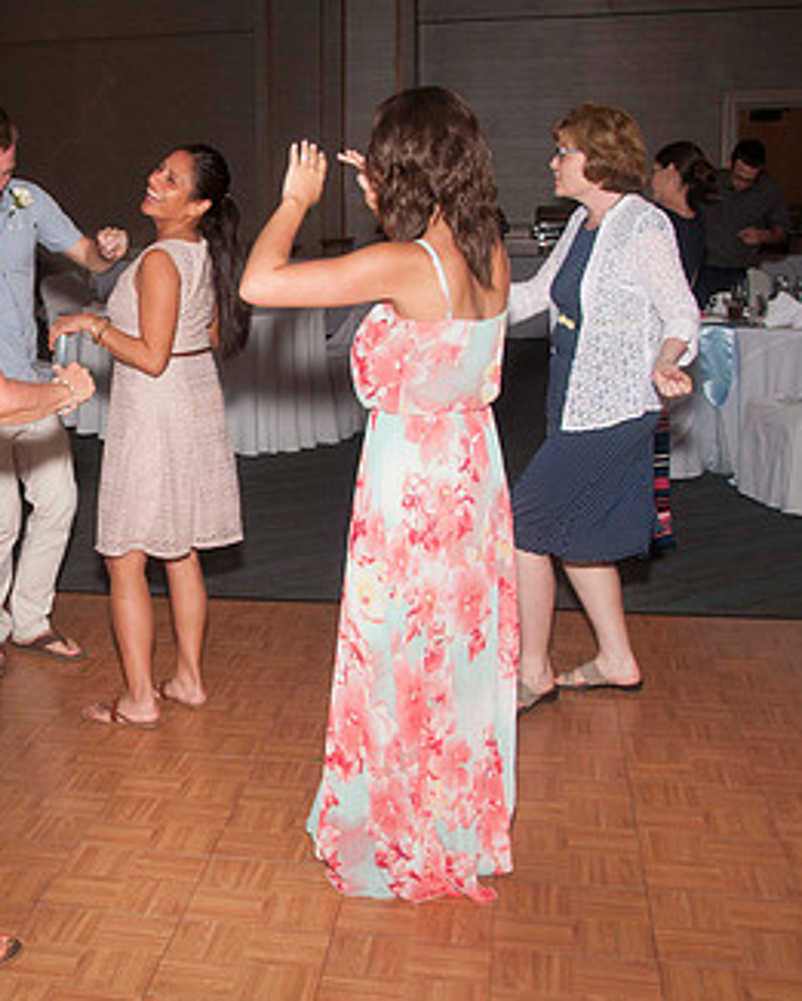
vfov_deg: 37.3
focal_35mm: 50
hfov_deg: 29.2
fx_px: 1483
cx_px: 108
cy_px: 431
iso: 400
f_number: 5.6
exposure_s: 1/60
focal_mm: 20
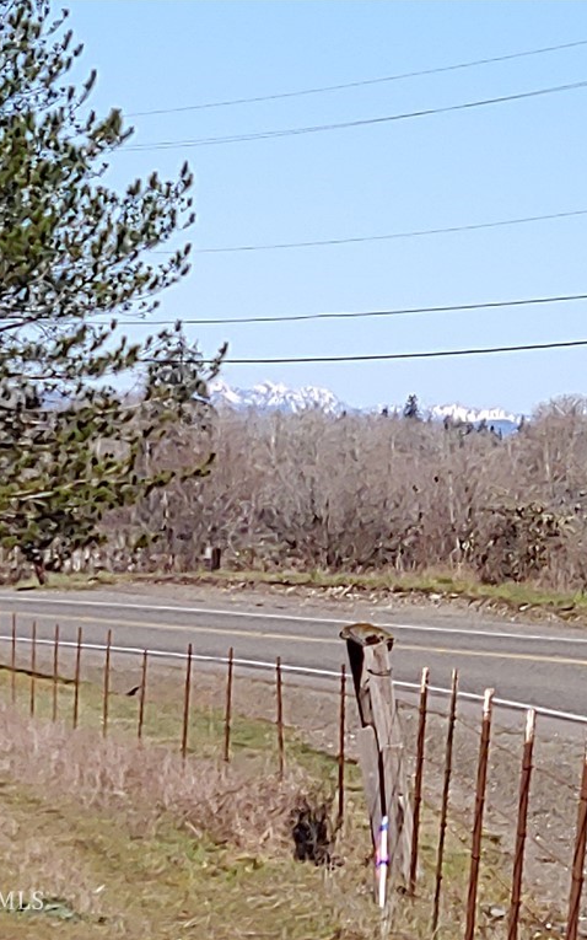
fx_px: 5811
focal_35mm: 227
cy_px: 469
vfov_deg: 9.2
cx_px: -20
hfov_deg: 5.8
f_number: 2.4
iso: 50
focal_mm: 5.88
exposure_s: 1/629
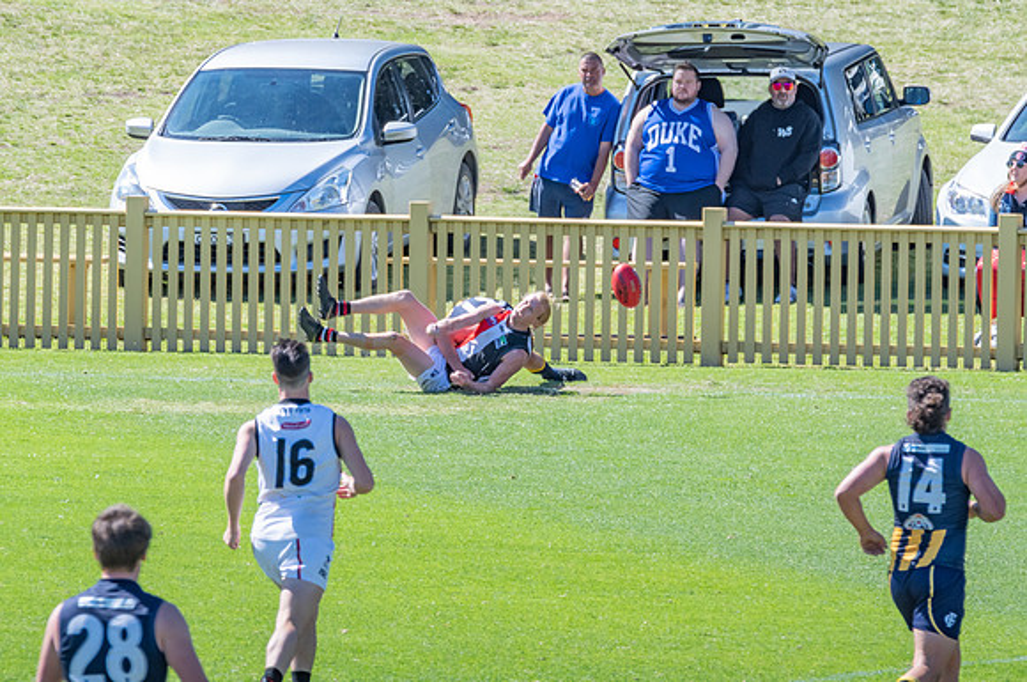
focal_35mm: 803
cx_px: 478
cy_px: 316
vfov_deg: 1.7
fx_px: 22871
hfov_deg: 2.6
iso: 800
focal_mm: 500
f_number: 14
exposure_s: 1/640
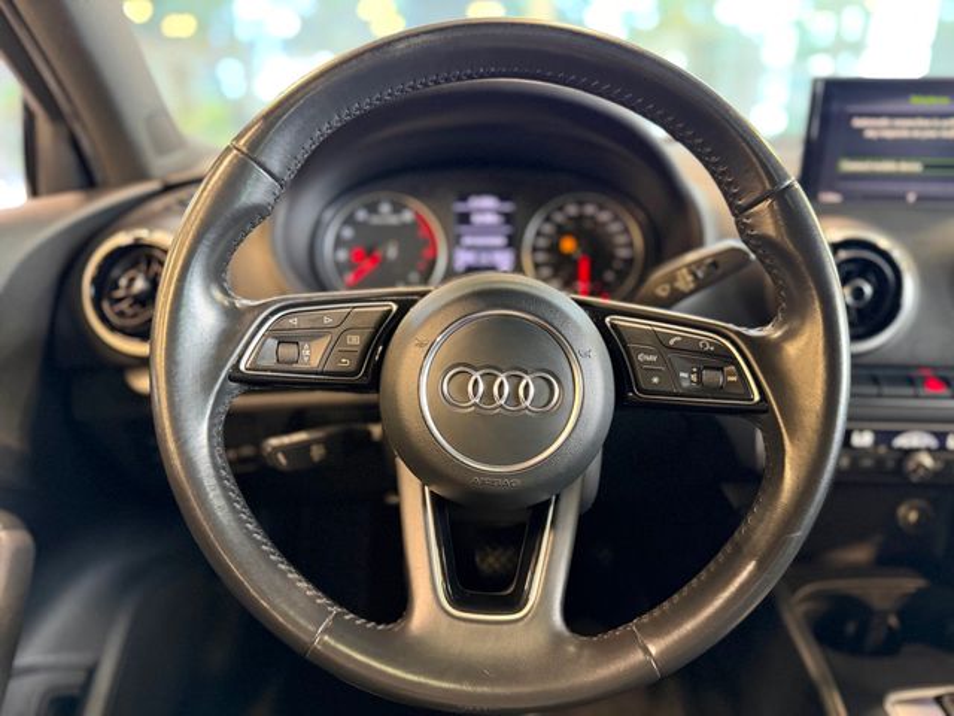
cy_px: 358
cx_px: 477
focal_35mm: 24
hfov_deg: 71.6
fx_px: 661
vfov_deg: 56.8
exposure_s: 1/60
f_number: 1.78
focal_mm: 6.76
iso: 800
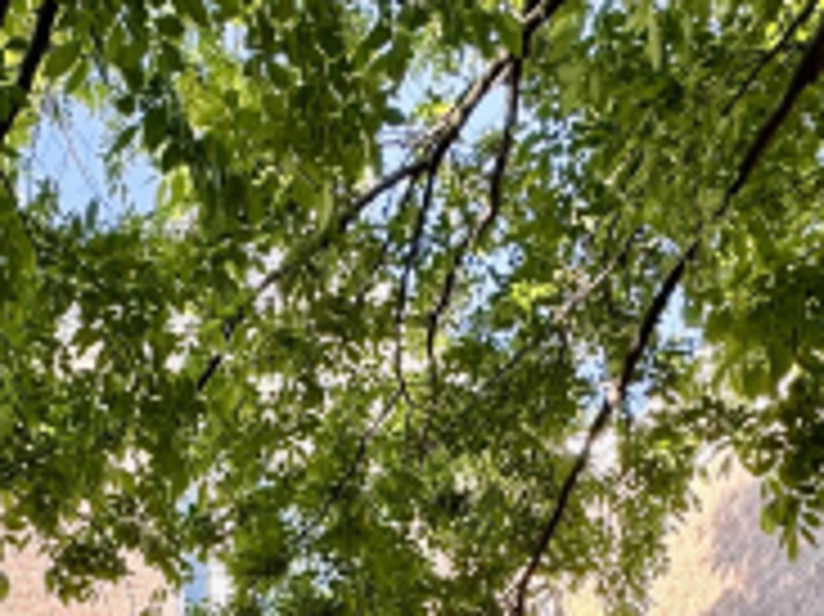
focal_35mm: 51
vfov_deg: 23.0
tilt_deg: +15.3
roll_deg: +1.1
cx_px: 214
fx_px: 1213
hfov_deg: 36.7
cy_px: 931
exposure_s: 1/99
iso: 50
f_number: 2.2
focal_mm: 2.22
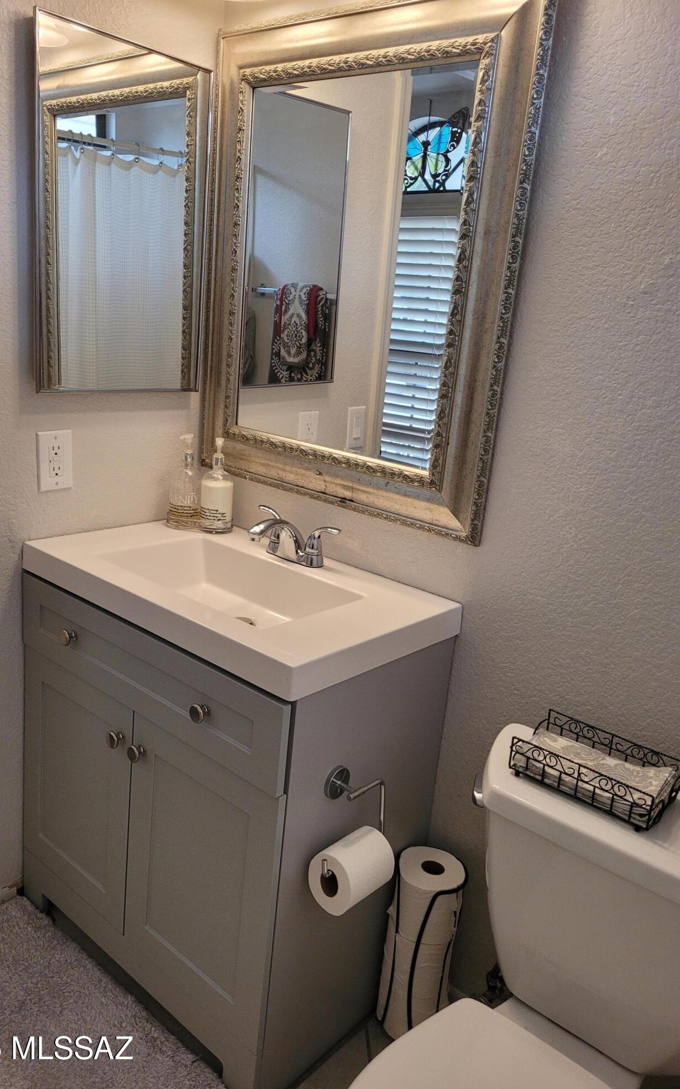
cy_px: 546
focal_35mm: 28
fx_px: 831
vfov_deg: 66.5
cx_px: 322
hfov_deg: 44.5
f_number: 1.8
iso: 200
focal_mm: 5.4
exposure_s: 1/120
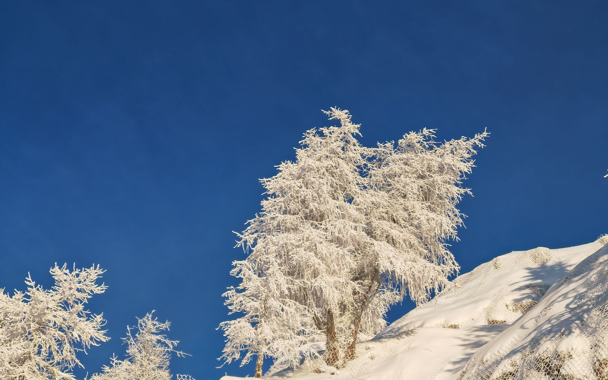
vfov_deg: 13.0
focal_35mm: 101
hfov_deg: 20.6
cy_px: 201
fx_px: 1674
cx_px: 304
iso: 50
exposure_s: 1/940
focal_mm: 14.92
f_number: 3
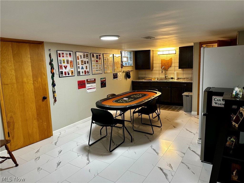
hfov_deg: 71.6
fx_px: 169
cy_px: 92
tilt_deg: -7.9
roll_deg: +2.1
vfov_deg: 56.8
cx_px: 122
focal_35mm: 24
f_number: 1.78
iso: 200
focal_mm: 6.86
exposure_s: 1/60
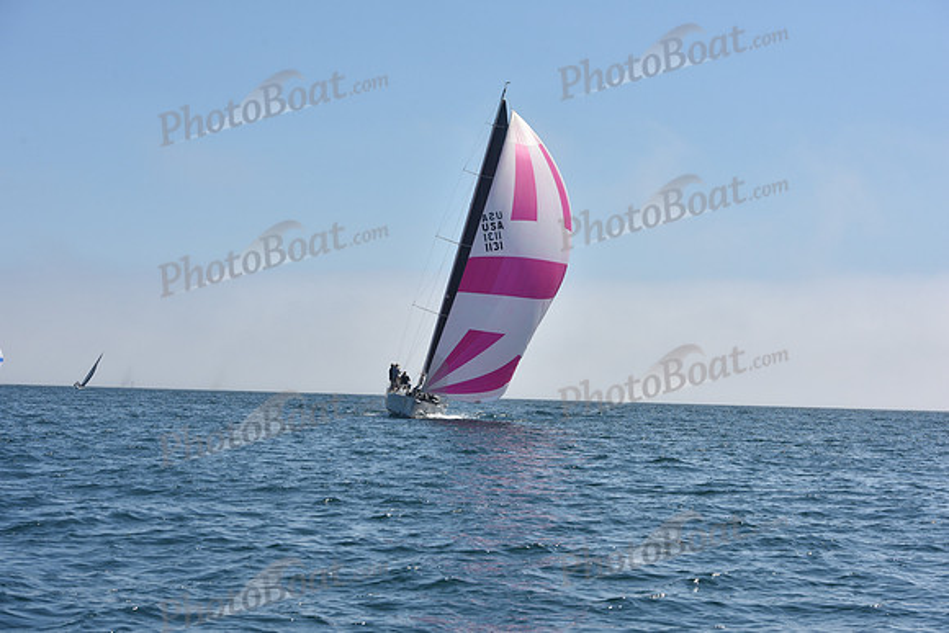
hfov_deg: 28.8
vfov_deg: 19.5
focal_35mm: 70
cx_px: 474
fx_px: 1846
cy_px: 316
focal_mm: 70
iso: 320
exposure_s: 1/1600
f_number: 9
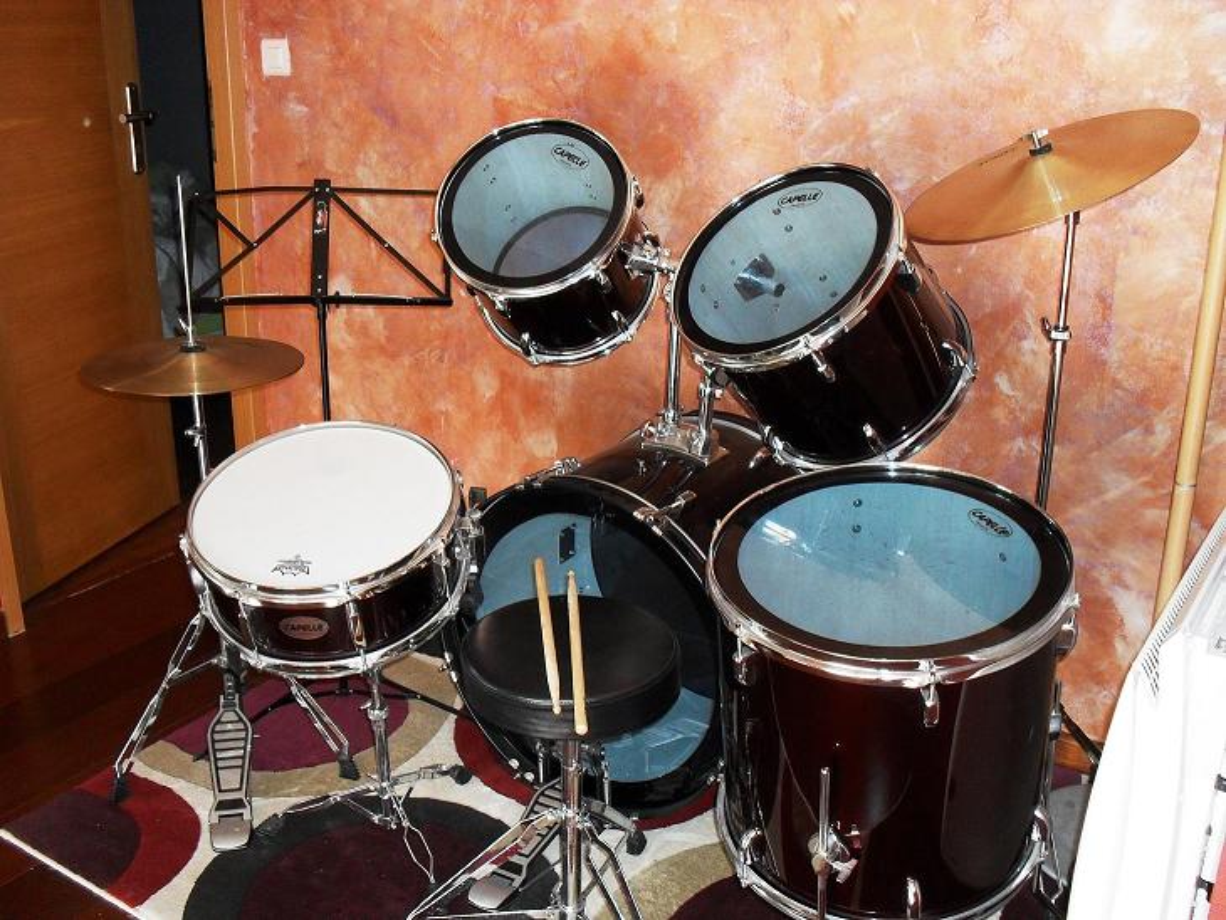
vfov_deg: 40.7
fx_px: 1240
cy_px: 460
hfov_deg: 52.6
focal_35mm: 35
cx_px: 613
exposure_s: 1/45
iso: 200
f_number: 3.2
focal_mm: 6.3
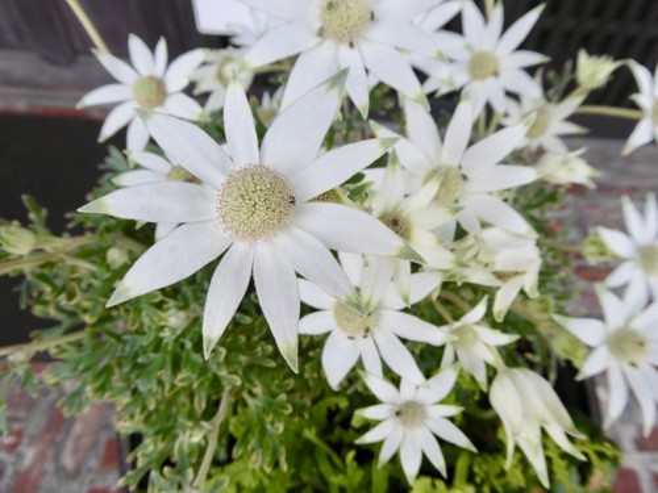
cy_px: 246
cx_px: 329
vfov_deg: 54.9
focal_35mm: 25
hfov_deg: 69.4
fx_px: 475
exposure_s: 1/200
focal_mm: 4.3
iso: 100
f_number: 3.3
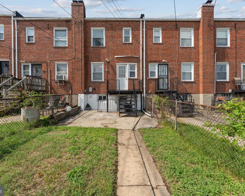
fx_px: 116
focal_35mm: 16
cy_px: 97
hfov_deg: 93.1
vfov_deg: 80.4
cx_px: 121
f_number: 8
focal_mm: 14
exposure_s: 1/200
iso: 100
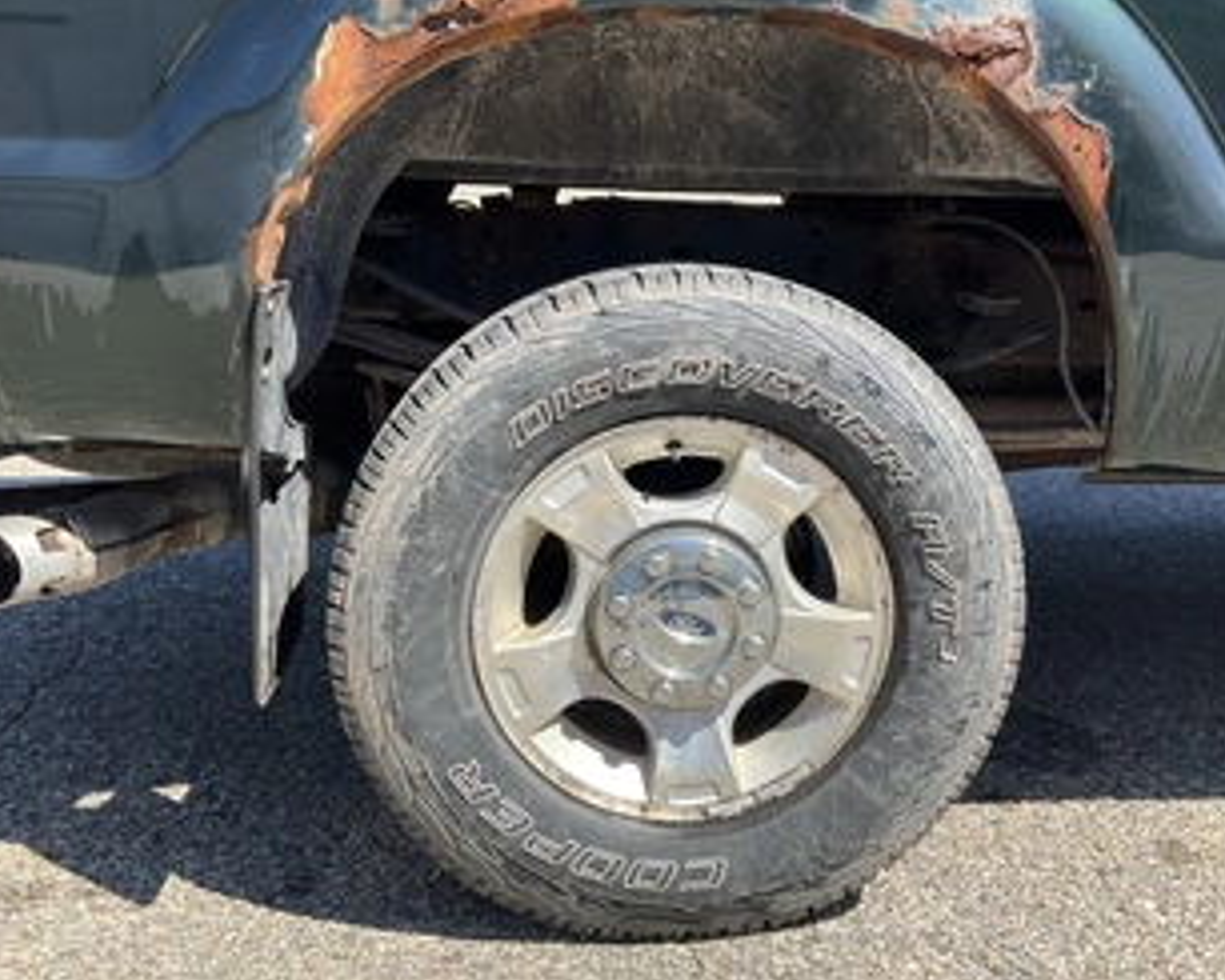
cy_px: 436
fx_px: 1342
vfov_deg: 40.1
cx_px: 701
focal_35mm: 37
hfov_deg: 48.9
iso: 25
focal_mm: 3
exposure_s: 1/674
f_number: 1.8
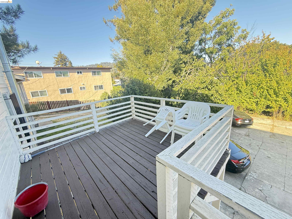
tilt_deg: -12.6
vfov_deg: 85.7
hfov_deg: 102.1
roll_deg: +4.0
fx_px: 118
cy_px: 110
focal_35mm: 14
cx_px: 146
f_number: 2.2
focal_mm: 2.22
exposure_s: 1/99
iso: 80
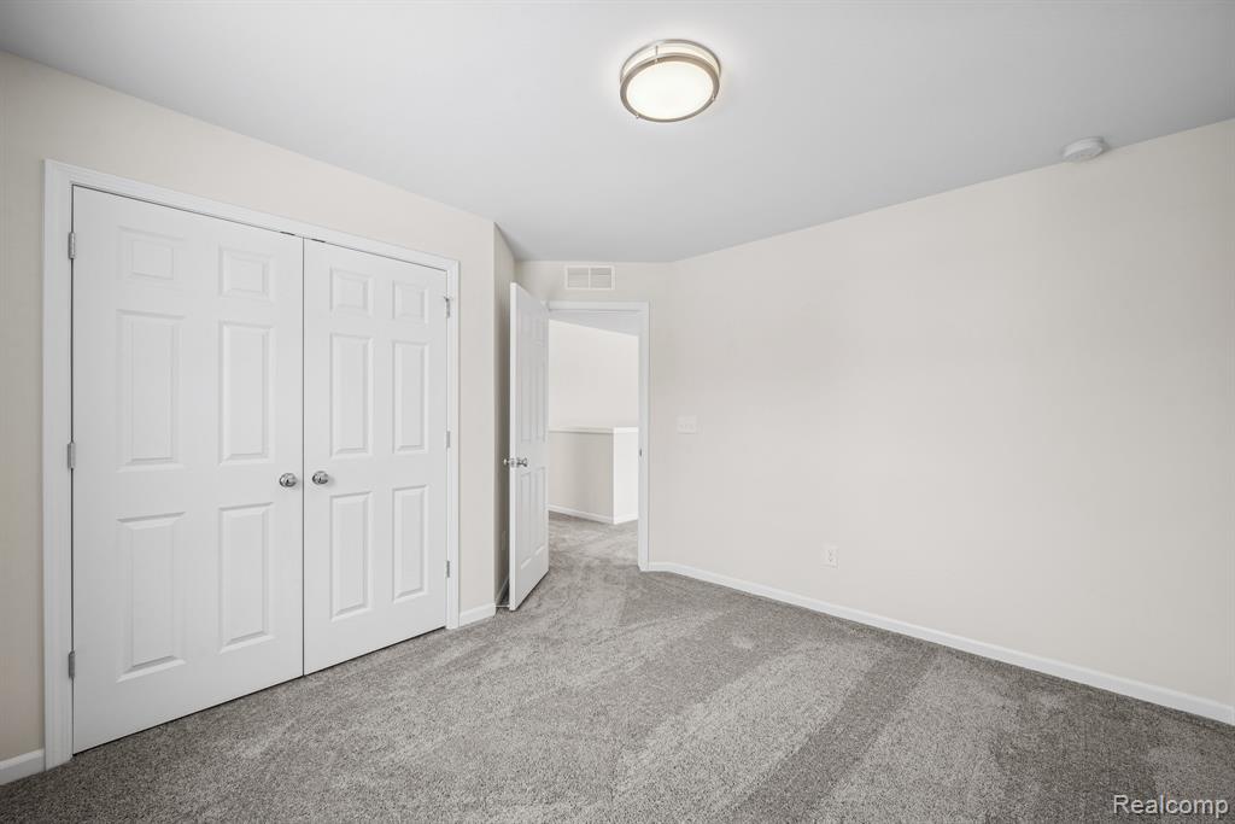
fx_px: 480
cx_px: 618
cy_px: 412
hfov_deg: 104.2
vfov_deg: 81.2
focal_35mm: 14
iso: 100
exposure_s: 1/2
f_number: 9
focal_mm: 14
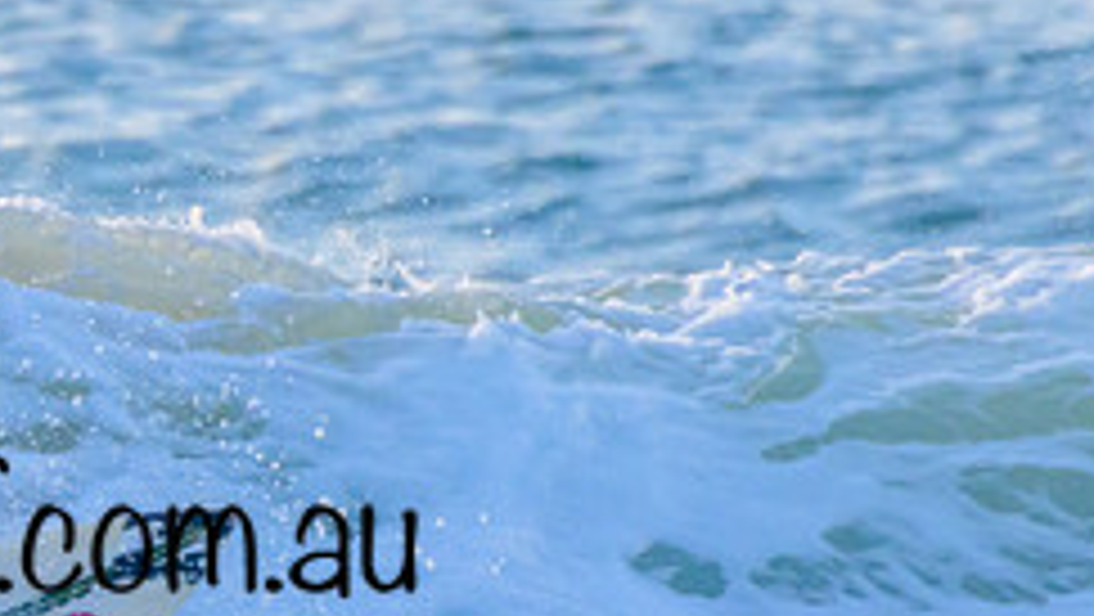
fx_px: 72445
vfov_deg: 0.5
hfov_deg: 0.9
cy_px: 488
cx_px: -59
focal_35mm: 2496
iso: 2000
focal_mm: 1000
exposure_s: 1/2000
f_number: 11
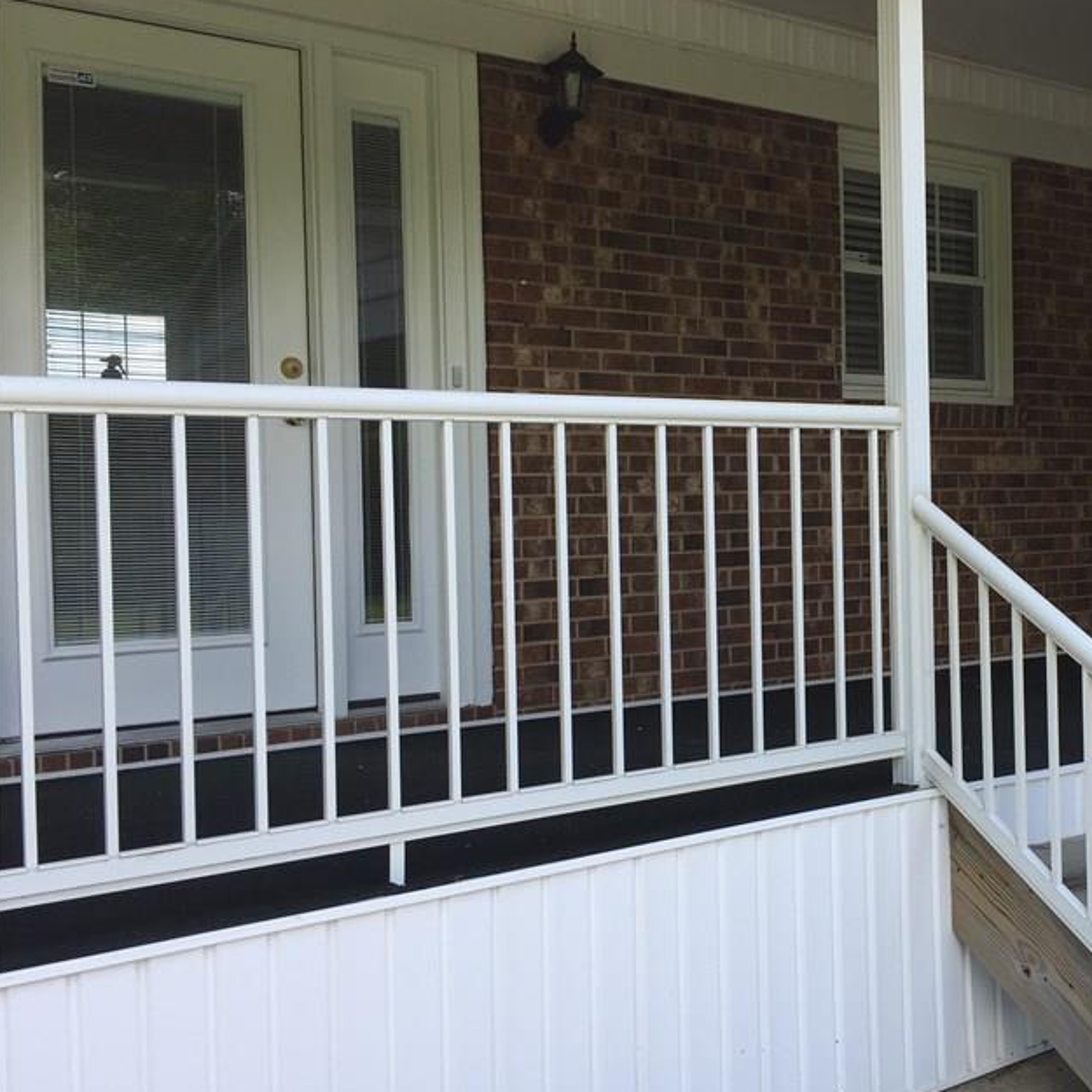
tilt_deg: -1.5
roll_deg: +0.7
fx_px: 1499
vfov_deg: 40.0
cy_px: 540
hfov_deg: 38.4
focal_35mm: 42
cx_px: 888
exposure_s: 1/581
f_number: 2.2
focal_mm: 4.15
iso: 32
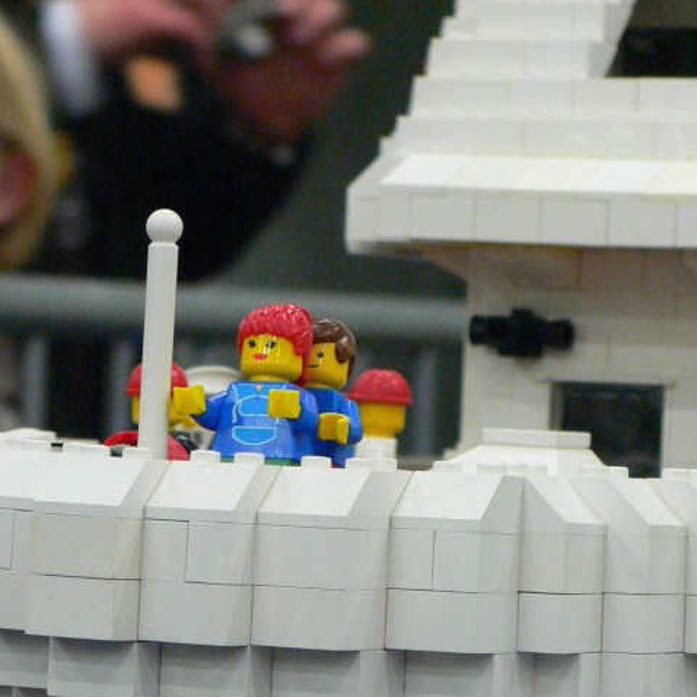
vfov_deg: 9.3
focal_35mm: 187
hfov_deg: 9.4
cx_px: 348
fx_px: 4260
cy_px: 437
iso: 200
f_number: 4.5
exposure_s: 1/10
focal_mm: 20.9
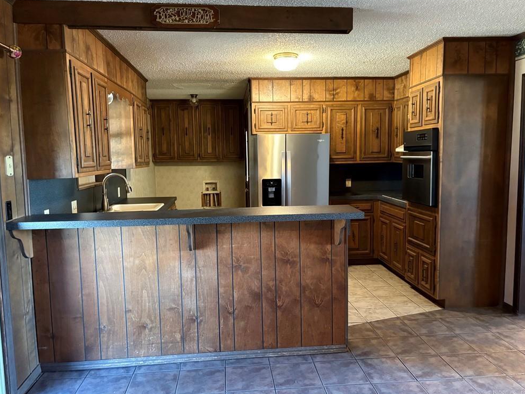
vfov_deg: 51.4
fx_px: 410
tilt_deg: -5.6
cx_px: 262
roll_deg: +0.7
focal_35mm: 27
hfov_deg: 65.3
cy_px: 196
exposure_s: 1/30
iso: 640
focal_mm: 5.96
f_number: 1.6
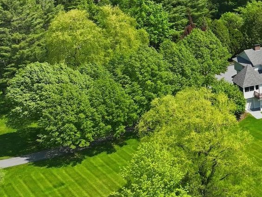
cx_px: 312
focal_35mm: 68
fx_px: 515
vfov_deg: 21.5
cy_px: 59
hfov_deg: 25.7
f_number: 2.8
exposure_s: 1/3200
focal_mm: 12.3
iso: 100
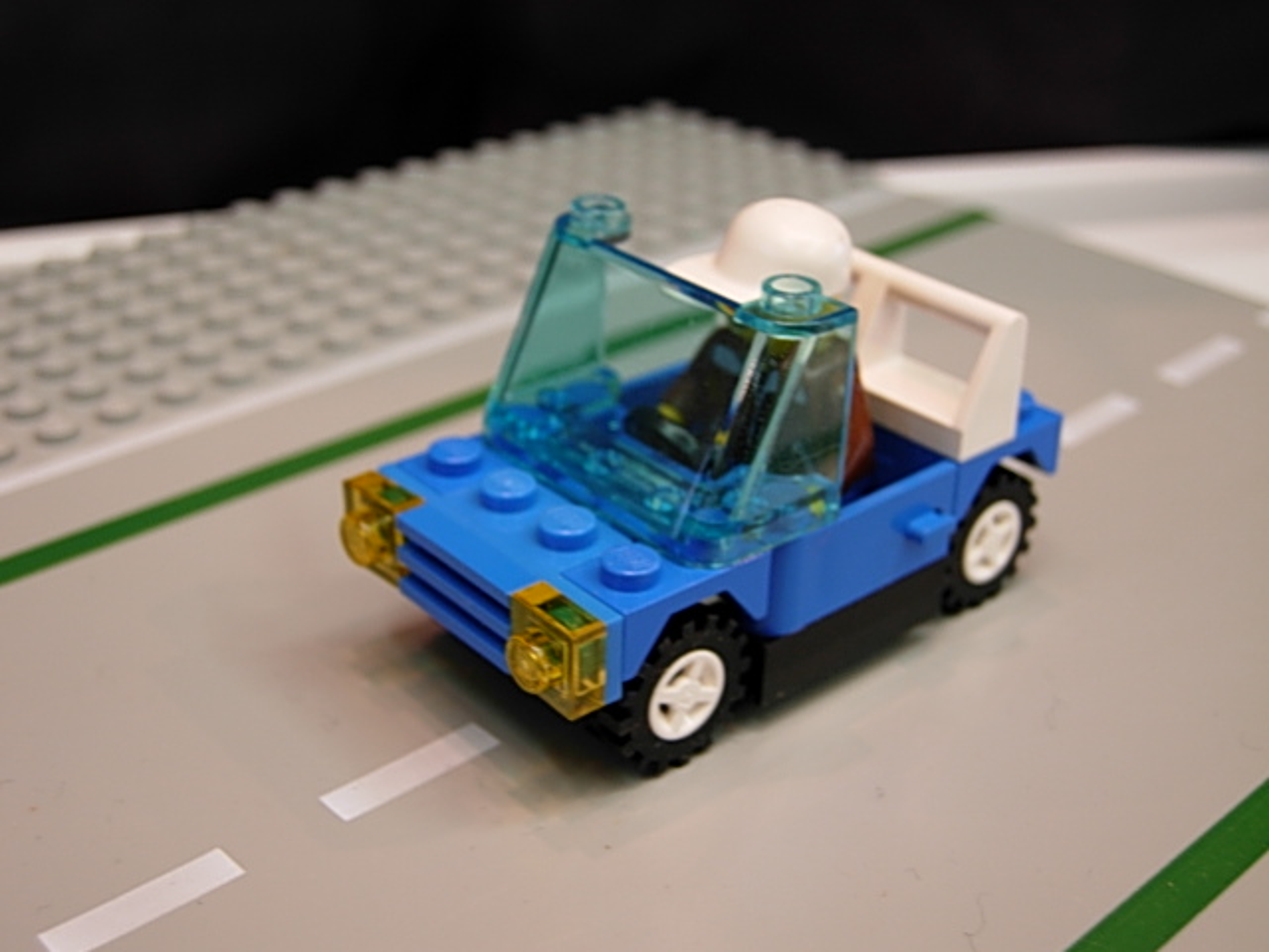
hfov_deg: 39.7
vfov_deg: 30.3
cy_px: 476
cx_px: 634
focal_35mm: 48
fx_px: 1760
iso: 50
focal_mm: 10.1
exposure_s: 1/8.2
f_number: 3.1
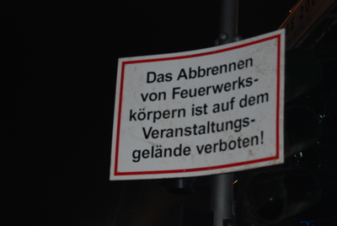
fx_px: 773
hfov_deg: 24.6
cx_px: 168
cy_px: 113
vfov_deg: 16.6
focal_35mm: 82
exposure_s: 1/60
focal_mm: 55
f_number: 5.6
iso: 400
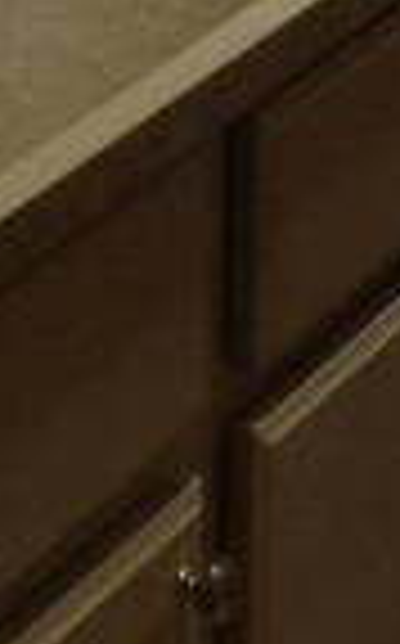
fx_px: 4671
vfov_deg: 7.4
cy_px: -797
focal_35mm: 267
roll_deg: -0.5
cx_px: 4
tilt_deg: -8.1
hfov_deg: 4.9
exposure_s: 1/40
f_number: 2.4
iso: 50
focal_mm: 4.28
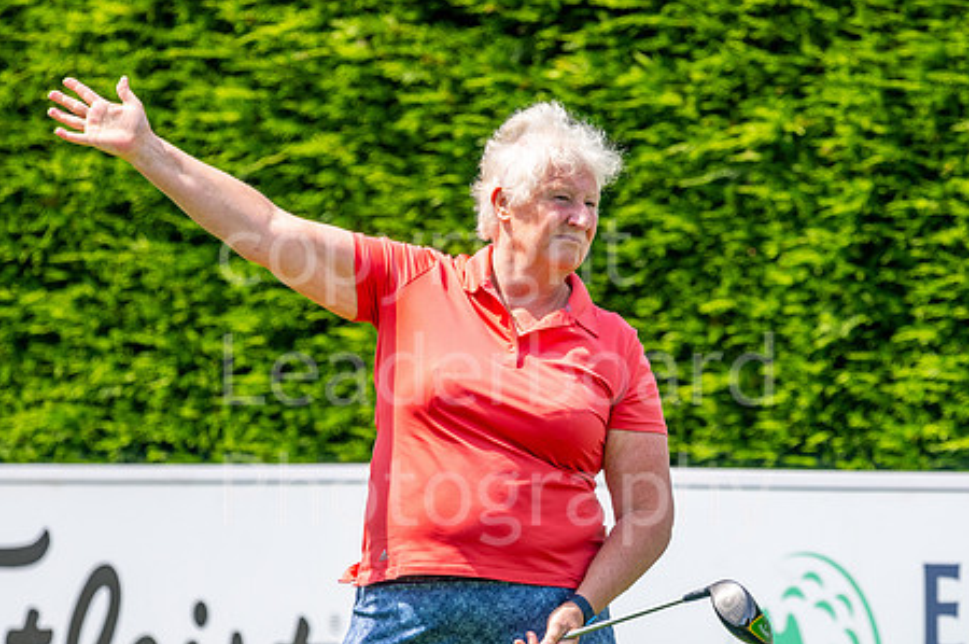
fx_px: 15594
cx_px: 502
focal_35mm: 580
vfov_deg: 2.4
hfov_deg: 3.6
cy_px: 390
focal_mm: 300
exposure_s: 1/1250
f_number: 5
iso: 200
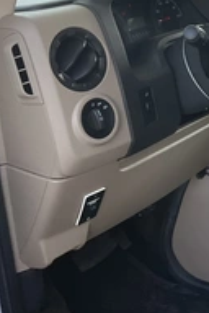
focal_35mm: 63
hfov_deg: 19.8
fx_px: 549
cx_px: 271
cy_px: 85
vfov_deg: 31.4
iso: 25
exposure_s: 1/122
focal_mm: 3
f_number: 1.8
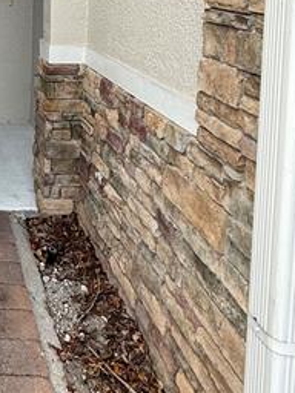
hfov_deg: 28.8
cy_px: 5
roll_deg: -2.4
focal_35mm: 42
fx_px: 477
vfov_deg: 39.7
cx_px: -77
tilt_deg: -3.5
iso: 40
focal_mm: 2.22
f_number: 2.2
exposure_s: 1/101
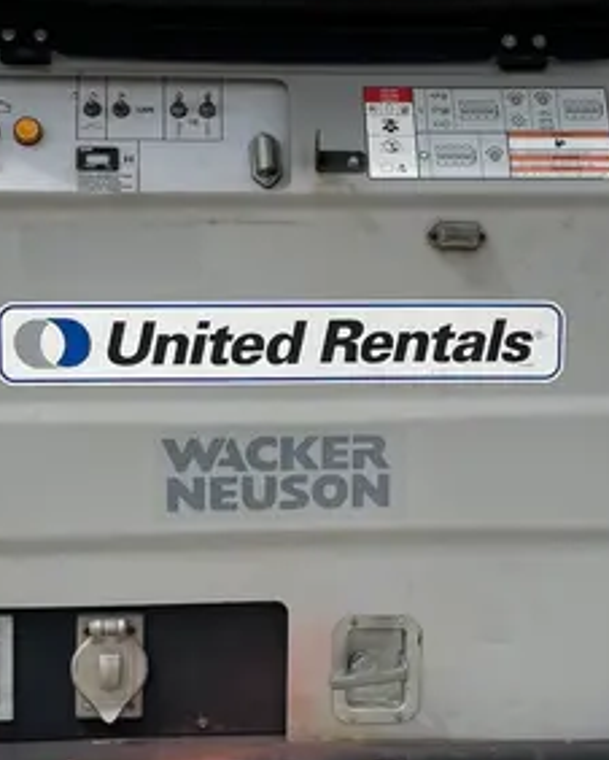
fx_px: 1485
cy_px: 255
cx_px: 269
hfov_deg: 23.2
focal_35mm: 66
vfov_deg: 28.5
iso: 50
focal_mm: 4.2
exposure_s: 1/6897
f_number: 1.6
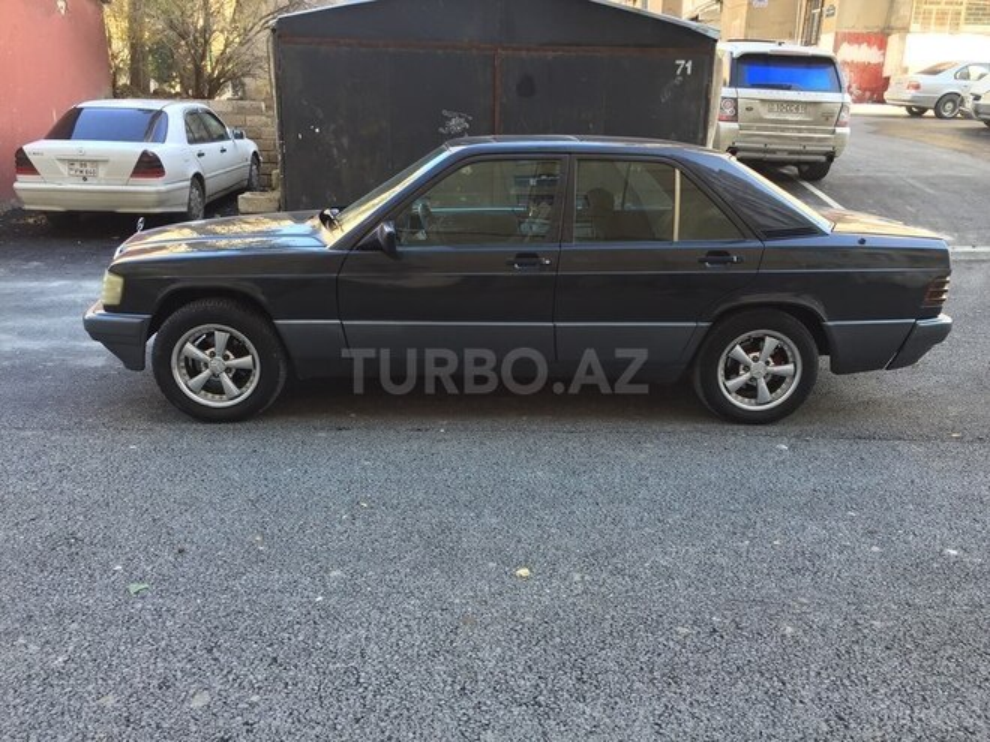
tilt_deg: -16.9
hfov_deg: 61.7
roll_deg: -0.6
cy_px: 371
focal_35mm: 29
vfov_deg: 48.2
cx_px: 495
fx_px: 829
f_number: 2.2
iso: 50
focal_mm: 4.15
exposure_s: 1/100
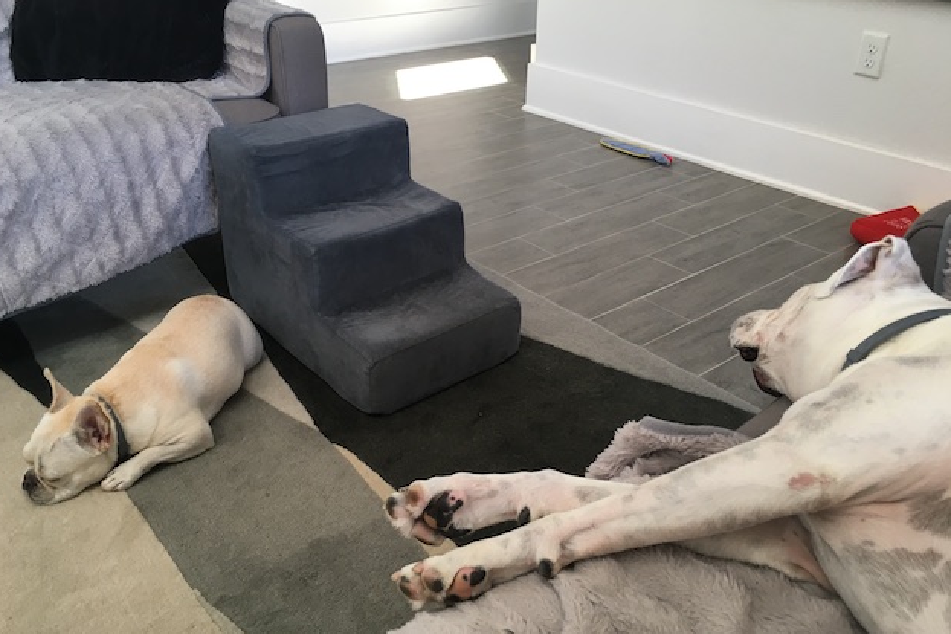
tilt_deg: -28.9
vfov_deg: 42.3
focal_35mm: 31
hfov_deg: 60.3
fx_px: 819
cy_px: 304
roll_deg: -1.2
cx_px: 467
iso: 32
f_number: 2.2
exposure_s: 1/30
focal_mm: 4.15
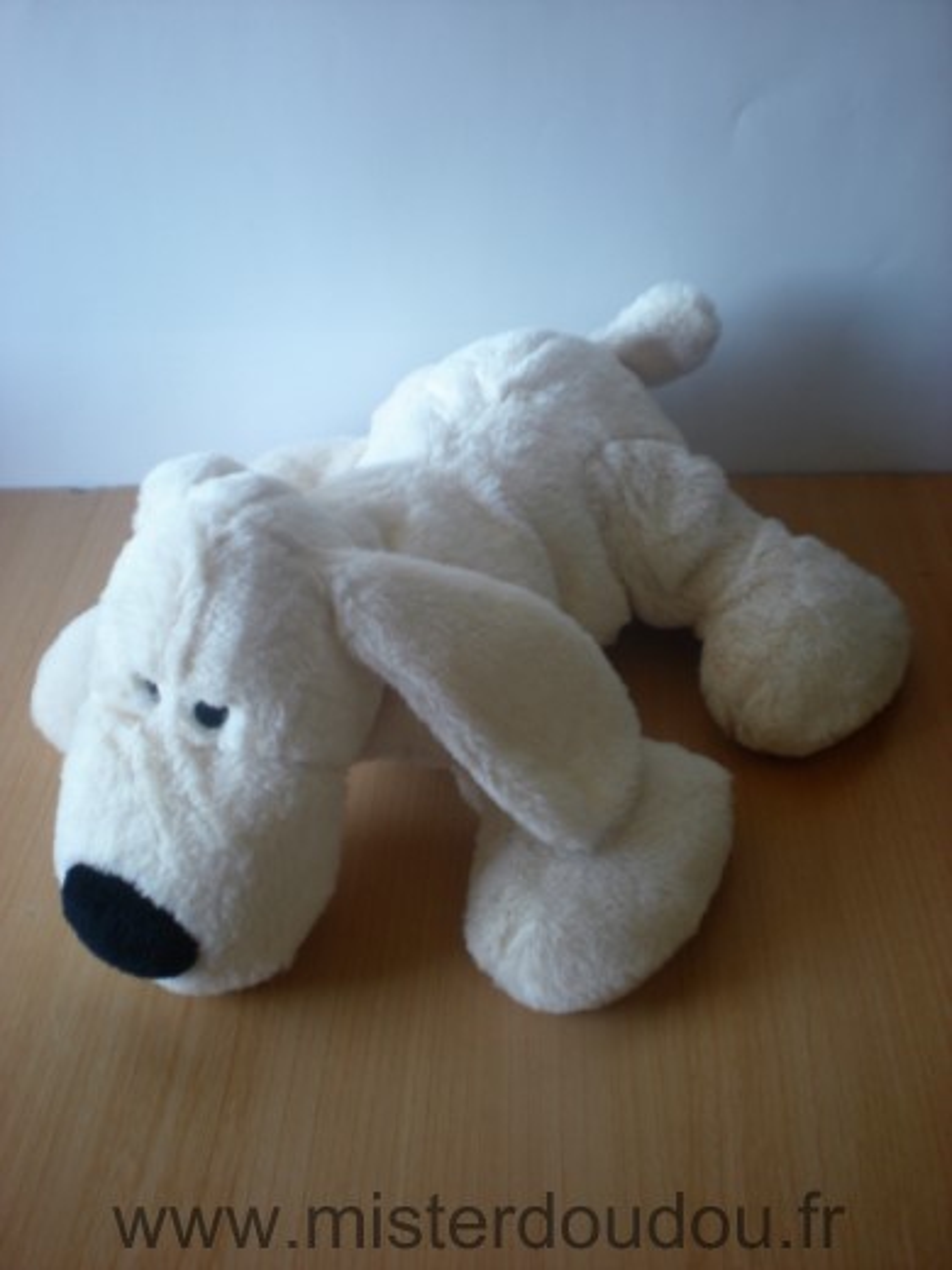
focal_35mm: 38
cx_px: 476
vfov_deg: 49.0
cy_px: 635
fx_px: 1393
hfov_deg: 37.7
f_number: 3.1
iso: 64
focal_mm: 6.3
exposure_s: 1/17.7
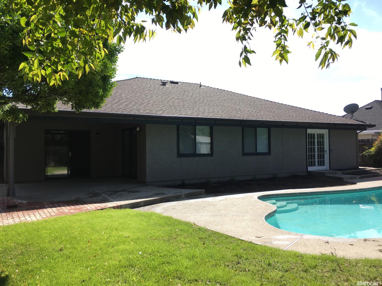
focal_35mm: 29
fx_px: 320
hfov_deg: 61.7
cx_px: 191
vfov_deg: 48.2
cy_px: 143
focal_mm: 4.15
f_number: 2.2
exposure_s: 1/739
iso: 25
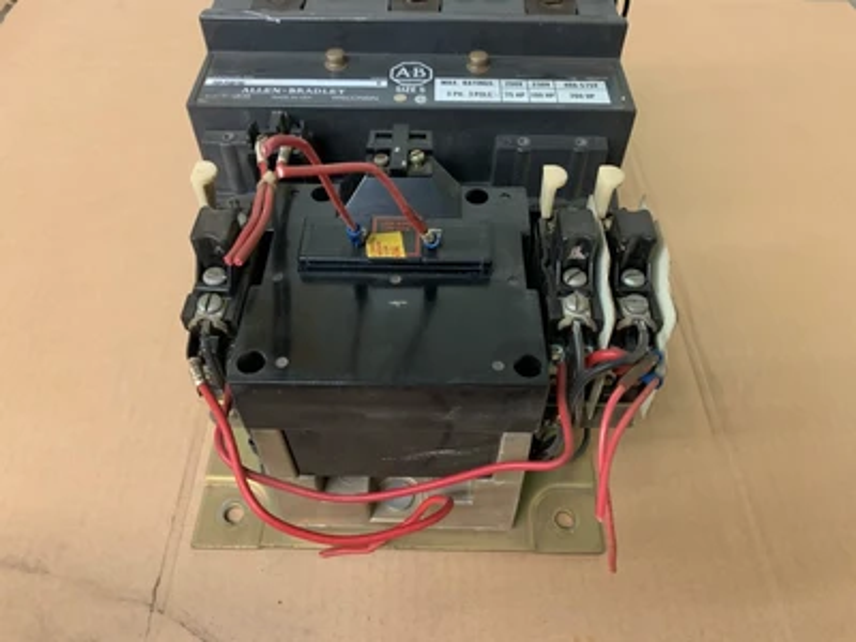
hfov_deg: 67.3
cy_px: 321
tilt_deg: -50.9
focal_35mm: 26
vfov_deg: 53.1
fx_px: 643
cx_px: 428
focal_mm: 4.25
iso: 320
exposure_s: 1/40
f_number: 1.8
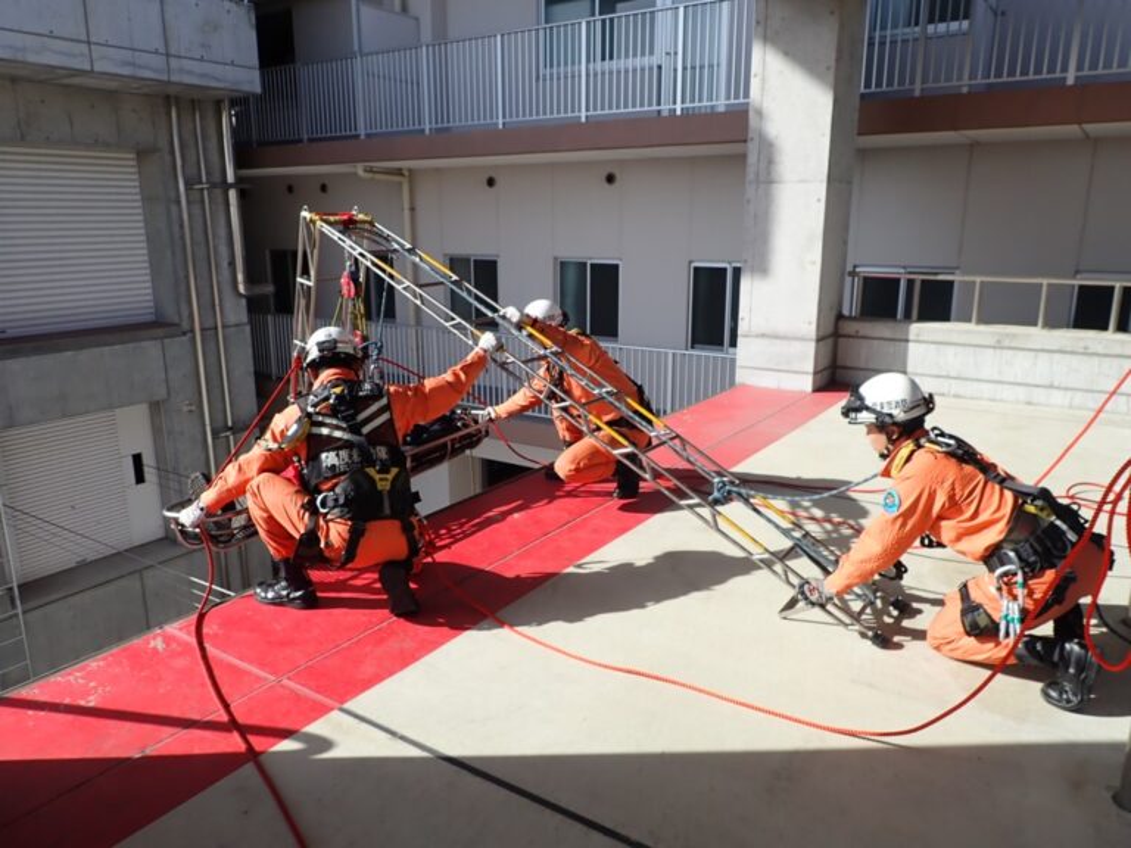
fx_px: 817
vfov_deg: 54.9
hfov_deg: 69.4
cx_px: 566
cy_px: 424
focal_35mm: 25
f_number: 8
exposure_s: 1/125
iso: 100
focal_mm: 4.5
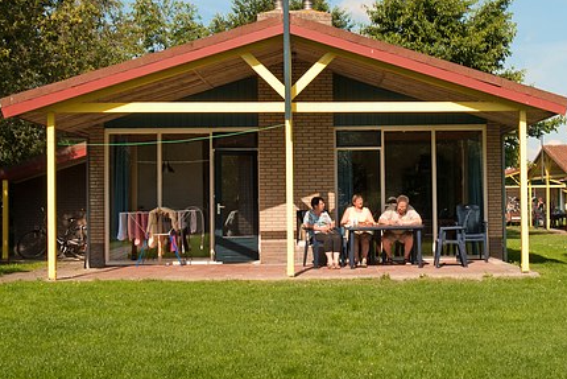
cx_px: 347
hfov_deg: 42.5
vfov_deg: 29.2
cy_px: 156
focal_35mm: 46
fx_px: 725
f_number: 11
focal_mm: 22
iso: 100
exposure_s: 1/80
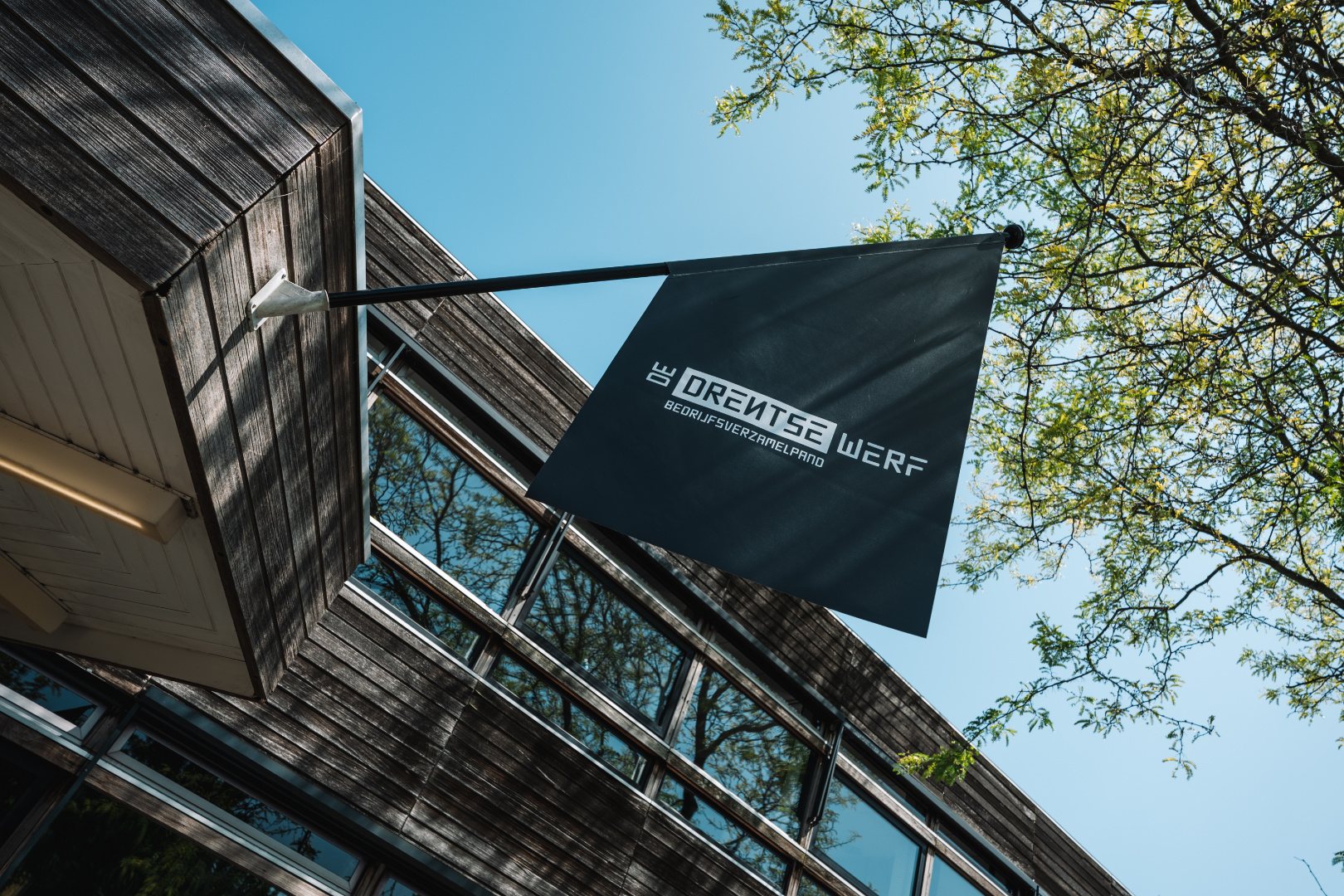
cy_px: 448
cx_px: 672
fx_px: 896
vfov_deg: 53.1
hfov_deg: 73.7
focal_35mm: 24
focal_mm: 24
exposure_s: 1/200
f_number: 6.3
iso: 100
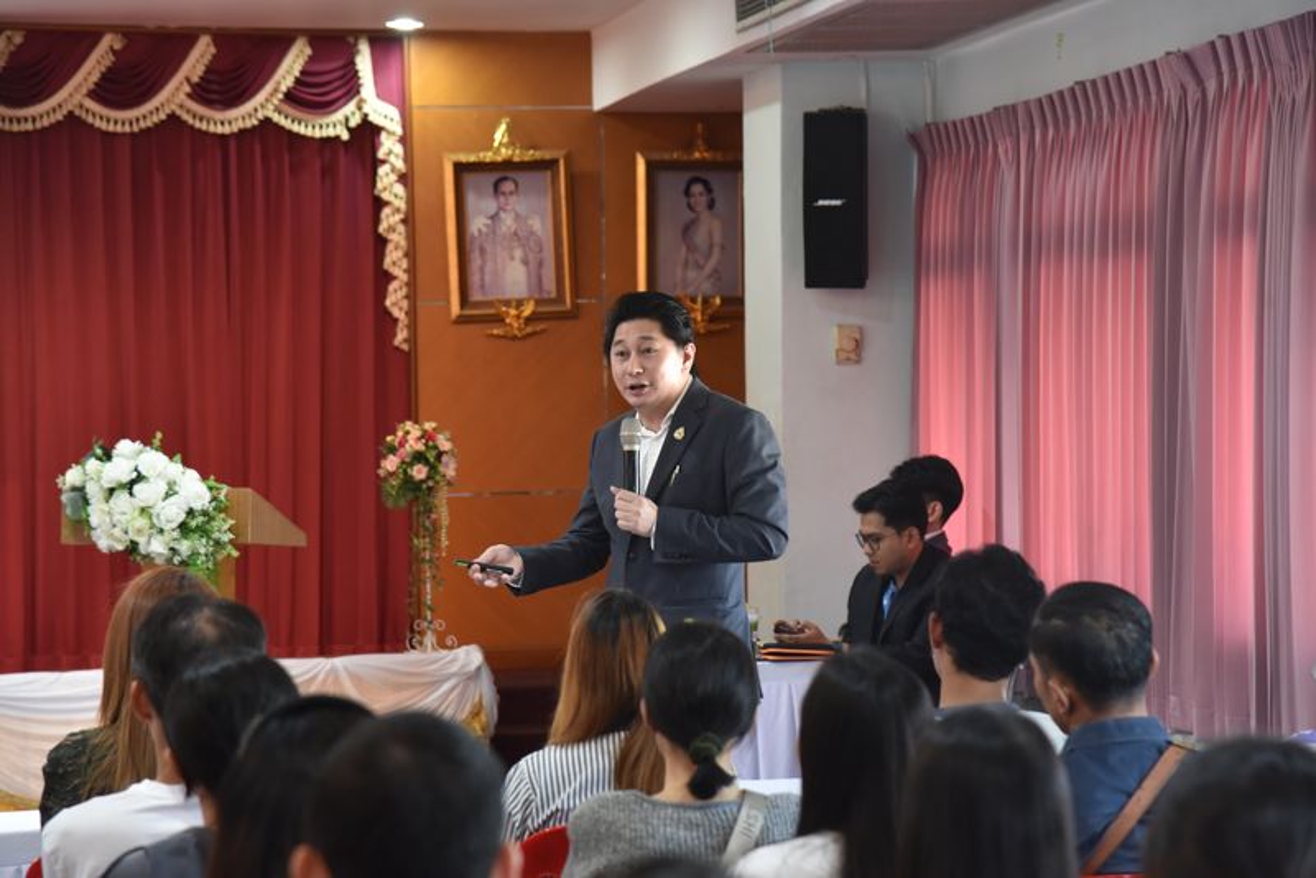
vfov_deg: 11.4
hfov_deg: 17.1
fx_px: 4388
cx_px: 658
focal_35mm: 120
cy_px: 439
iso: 1600
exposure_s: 1/40
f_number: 4
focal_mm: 120
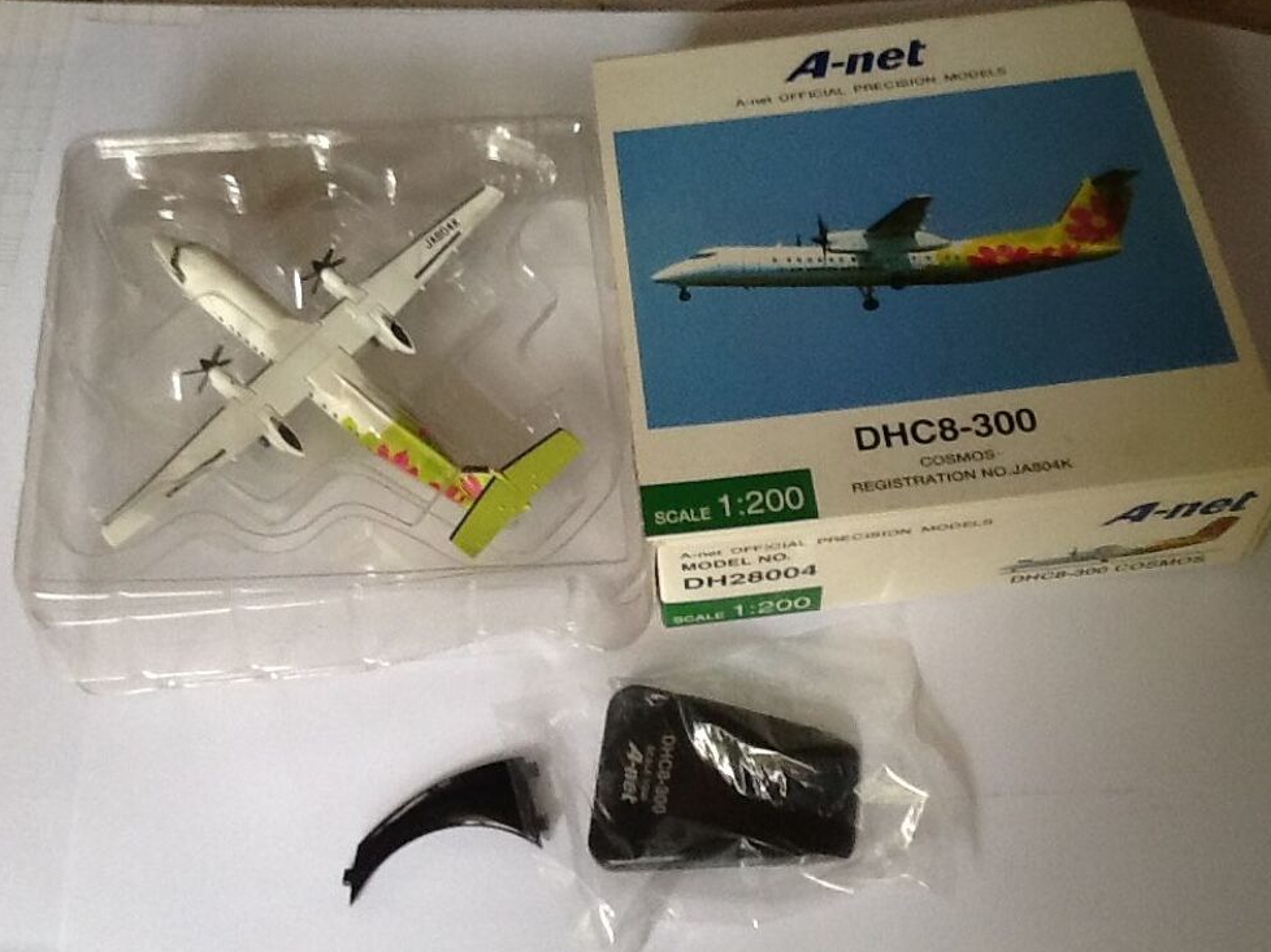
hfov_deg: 42.1
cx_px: 624
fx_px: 1652
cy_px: 481
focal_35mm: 45
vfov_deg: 32.2
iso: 64
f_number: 2.4
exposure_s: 1/30
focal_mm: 2.03
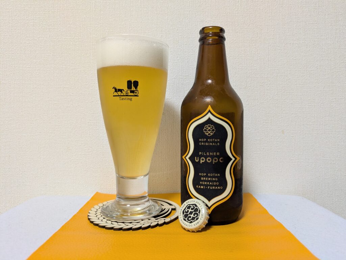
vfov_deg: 54.9
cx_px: 173
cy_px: 130
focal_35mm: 25
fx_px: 250
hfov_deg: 69.4
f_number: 1.89
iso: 206
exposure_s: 1/30
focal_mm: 5.43
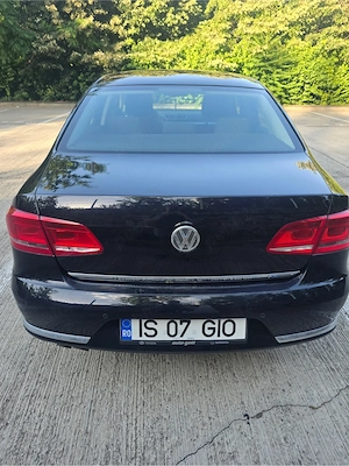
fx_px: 309
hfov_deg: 58.9
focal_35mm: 23
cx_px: 174
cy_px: 233
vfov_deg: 73.9
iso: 32
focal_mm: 6.3
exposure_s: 1/180
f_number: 1.7
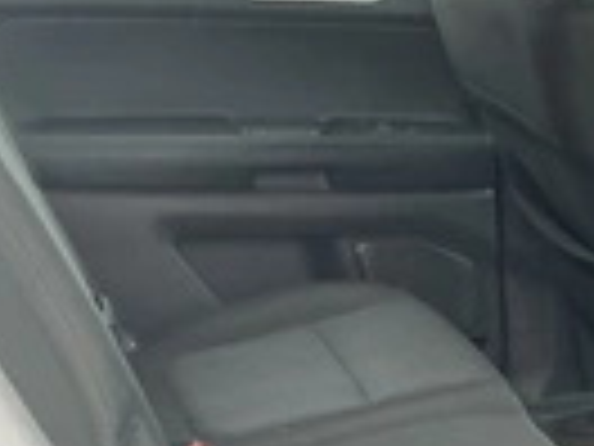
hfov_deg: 21.9
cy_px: 577
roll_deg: -1.2
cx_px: 630
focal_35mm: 85
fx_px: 1459
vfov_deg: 16.4
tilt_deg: -27.6
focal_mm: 3
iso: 64
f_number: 1.8
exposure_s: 1/69
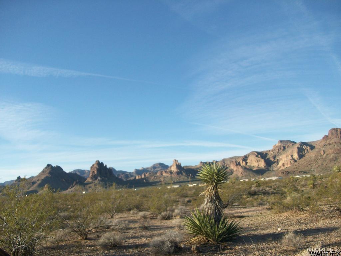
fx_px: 335
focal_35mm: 34
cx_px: 170
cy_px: 128
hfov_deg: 54.0
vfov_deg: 41.8
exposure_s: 1/632
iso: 64
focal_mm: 5.7
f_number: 2.8
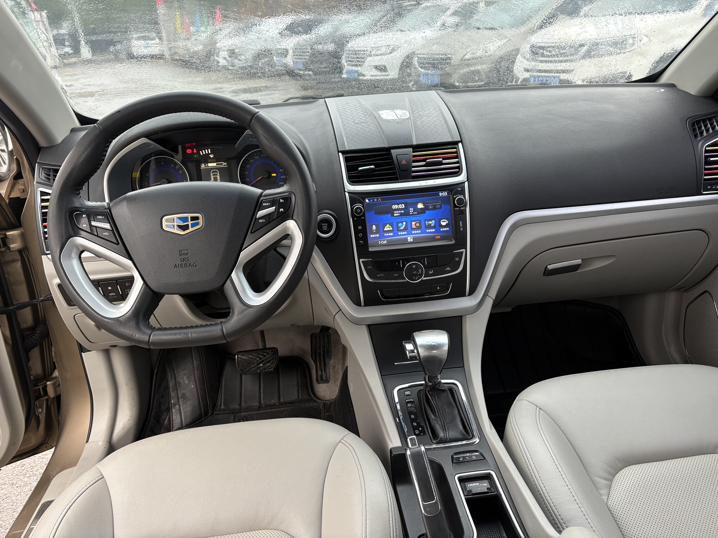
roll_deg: +3.8
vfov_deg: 53.1
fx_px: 539
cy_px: 269
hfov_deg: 67.3
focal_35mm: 26
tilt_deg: -23.3
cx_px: 359
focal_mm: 5.96
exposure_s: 1/60
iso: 125
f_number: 1.6
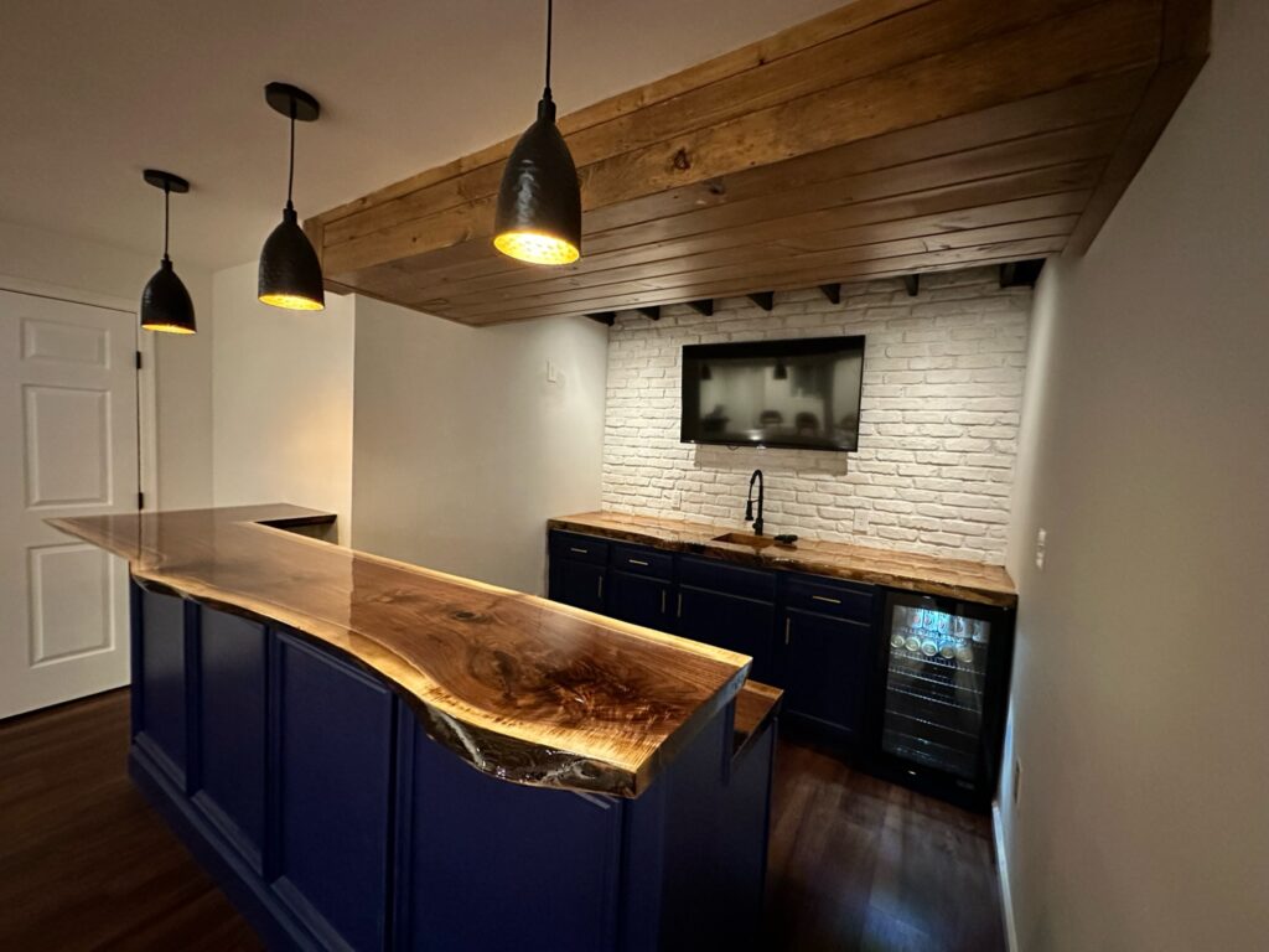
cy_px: 476
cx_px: 634
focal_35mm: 14
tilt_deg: -4.4
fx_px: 513
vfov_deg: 85.7
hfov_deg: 102.1
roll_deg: -2.8
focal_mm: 2.22
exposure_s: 1/40
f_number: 2.2
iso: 1000
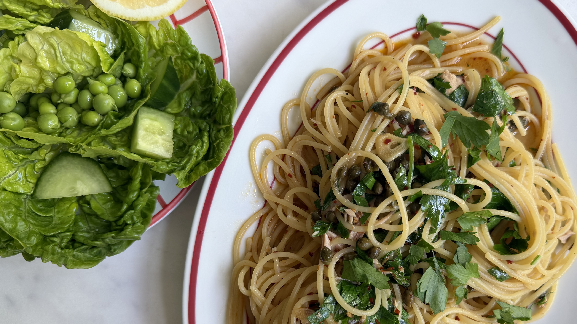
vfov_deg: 38.7
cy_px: 205
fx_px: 459
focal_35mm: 30
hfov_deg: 64.0
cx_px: 330
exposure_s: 1/121
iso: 64
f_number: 1.78
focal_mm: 6.76
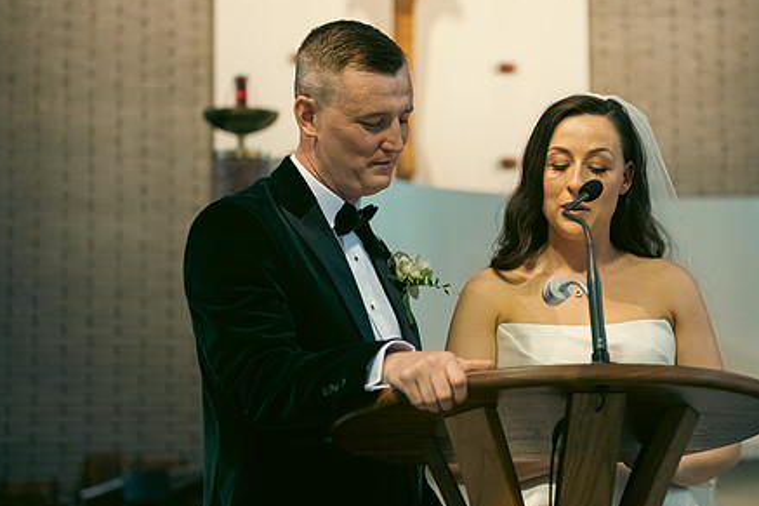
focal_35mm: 93
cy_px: 215
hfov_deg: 21.9
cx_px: 460
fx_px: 1960
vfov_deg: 14.7
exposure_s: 1/160
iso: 1000
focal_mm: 70
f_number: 3.5
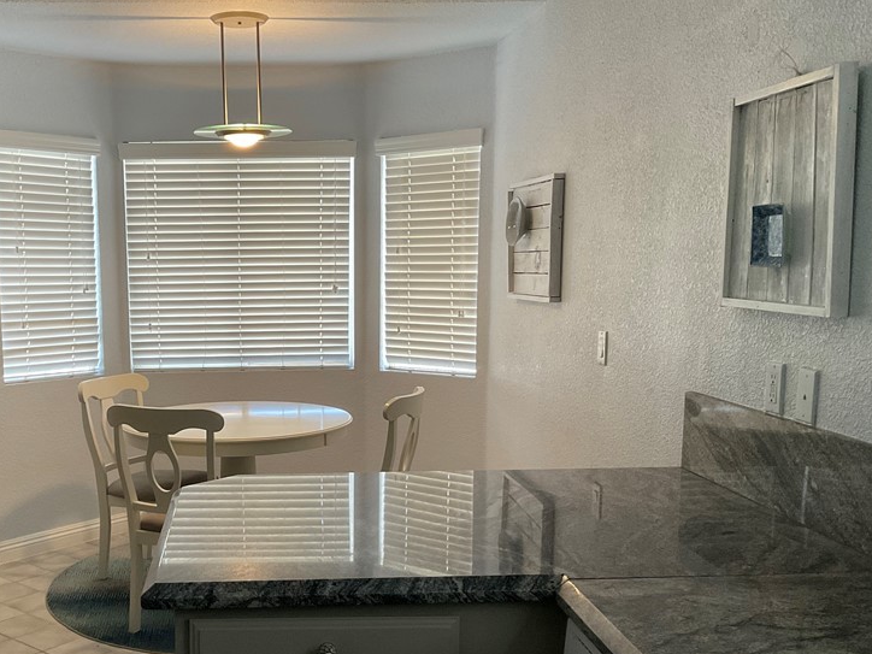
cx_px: 305
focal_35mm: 41
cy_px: 422
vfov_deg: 34.9
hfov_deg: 45.2
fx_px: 1033
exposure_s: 1/60
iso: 80
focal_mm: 3
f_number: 1.8
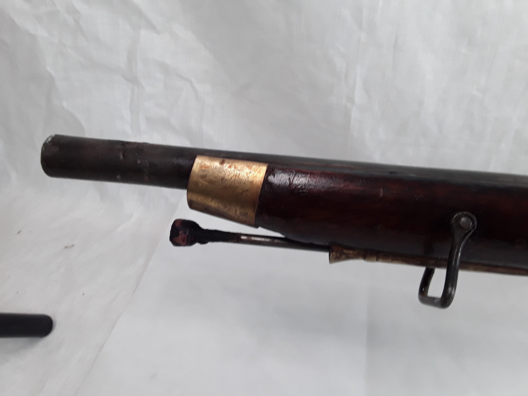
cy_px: 198
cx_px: 264
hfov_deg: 65.3
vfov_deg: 51.4
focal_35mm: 27
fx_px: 412
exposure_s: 1/33
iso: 50
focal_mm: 2.91
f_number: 1.9
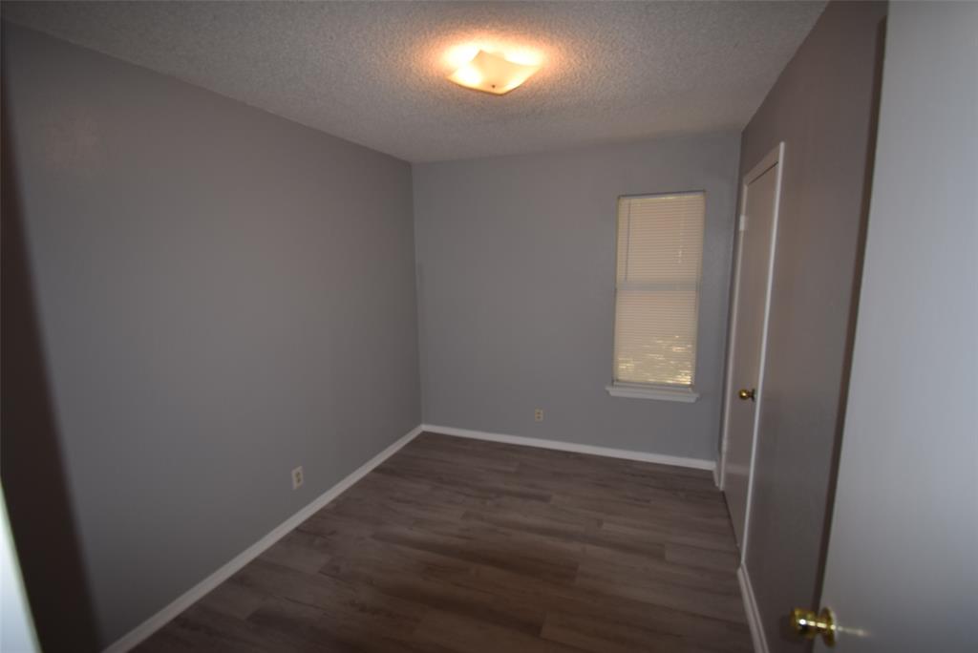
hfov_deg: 100.4
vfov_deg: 77.4
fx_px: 408
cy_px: 326
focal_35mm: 15
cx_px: 489
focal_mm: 10
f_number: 4.5
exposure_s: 1/60
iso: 100
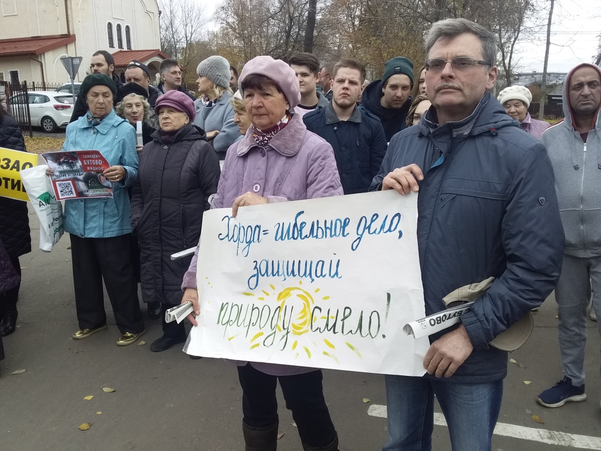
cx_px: 300
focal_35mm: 31
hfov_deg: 58.4
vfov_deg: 45.4
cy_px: 226
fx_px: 538
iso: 200
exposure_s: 1/320
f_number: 2.2
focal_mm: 3.3
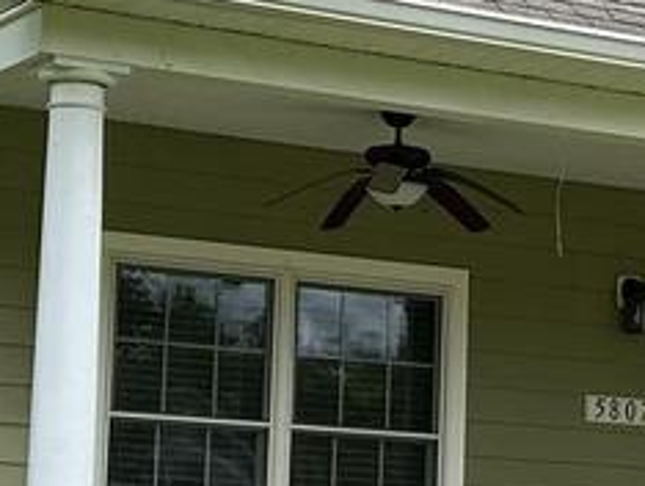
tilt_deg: +7.0
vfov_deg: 9.3
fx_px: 2984
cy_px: 312
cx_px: 637
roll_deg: +0.1
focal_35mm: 160
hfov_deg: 12.2
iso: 50
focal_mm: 5.7
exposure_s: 1/1468
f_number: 1.5
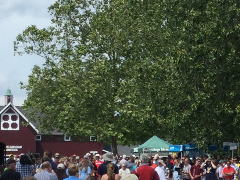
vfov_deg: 9.5
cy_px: 179
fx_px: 1075
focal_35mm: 155
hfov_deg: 12.7
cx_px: 184
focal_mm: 3.3
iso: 25
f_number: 2.4
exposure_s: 1/1148
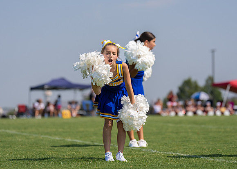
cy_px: 75
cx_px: 117
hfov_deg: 13.9
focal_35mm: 145
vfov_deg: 9.9
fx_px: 973
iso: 100
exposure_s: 1/2500
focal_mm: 117
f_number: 2.8
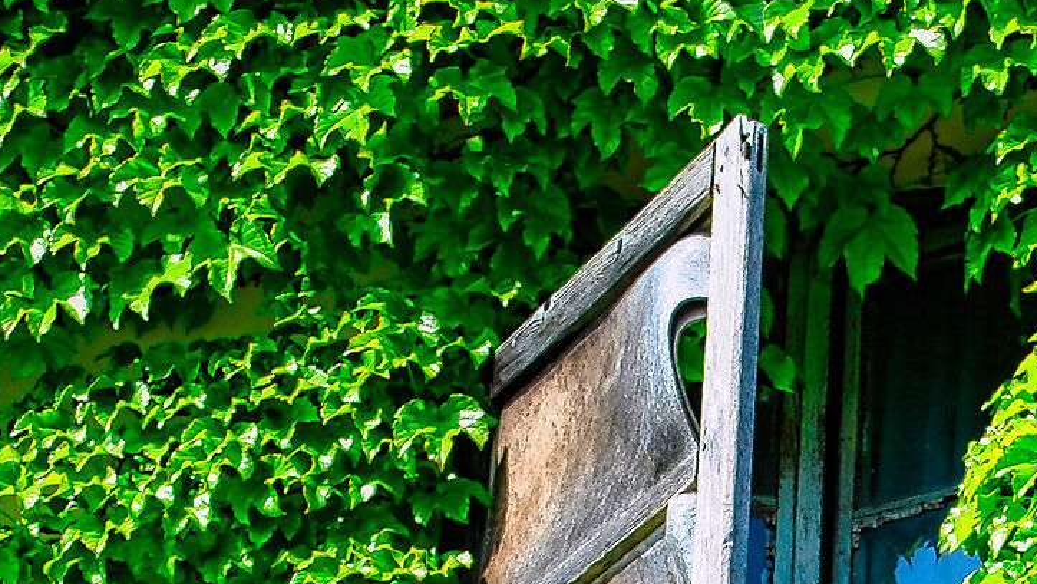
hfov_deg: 12.7
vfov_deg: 7.0
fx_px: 4593
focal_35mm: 167
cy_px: 1117
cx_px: 998
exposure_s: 1/160
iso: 100
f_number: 6.3
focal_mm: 32
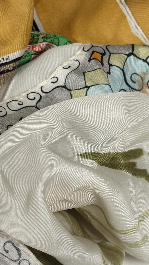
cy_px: 166
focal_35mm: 92
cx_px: 106
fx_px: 646
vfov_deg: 23.1
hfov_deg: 13.1
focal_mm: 6.86
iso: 64
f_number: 1.78
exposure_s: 1/50
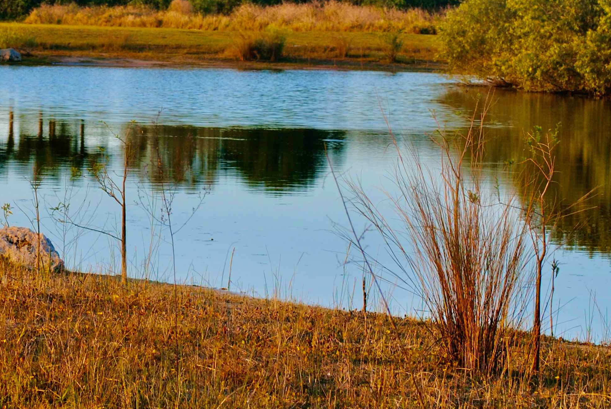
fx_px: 2496
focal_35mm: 147
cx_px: 243
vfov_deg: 9.4
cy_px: 136
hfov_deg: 13.9
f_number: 6.3
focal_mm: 55
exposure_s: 1/160
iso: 100
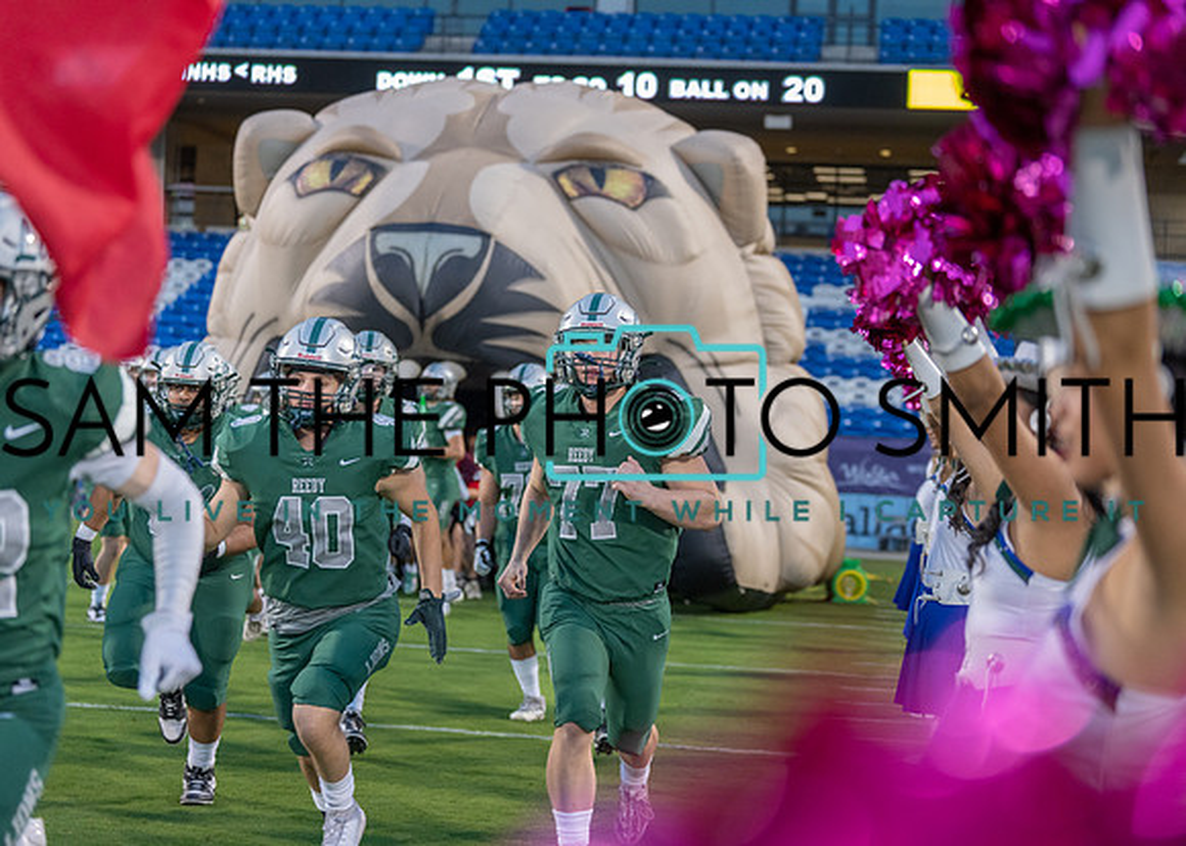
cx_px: 593
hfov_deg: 27.0
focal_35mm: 73
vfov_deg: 19.4
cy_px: 423
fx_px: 2470
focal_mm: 70
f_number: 2.8
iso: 2000
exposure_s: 1/1000
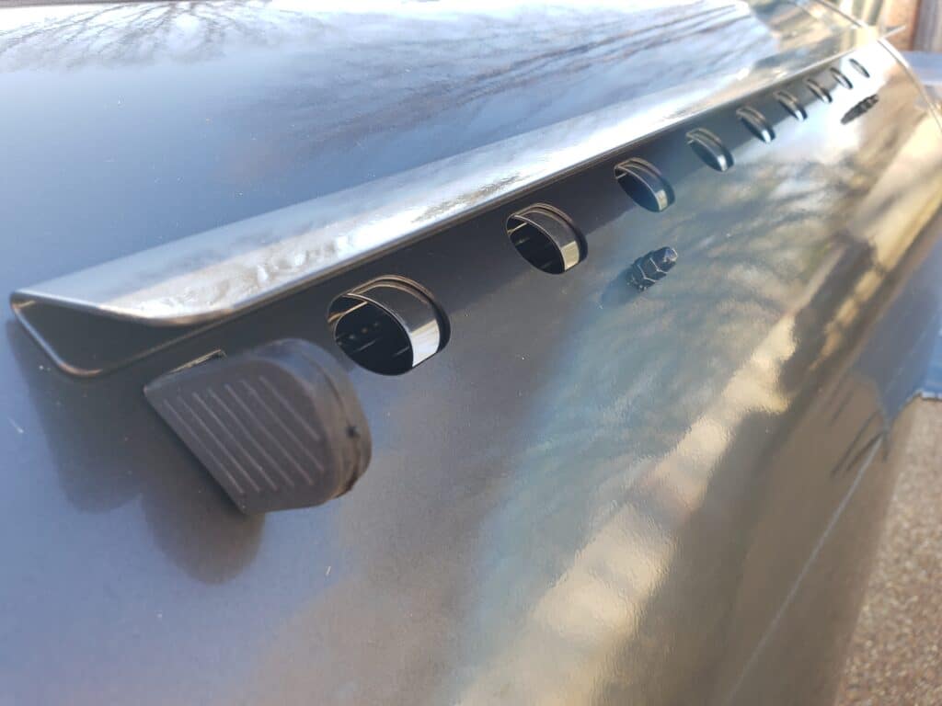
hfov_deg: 67.3
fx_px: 708
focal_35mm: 26
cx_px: 471
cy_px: 353
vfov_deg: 53.1
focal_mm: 4.3
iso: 64
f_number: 2.4
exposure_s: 1/100
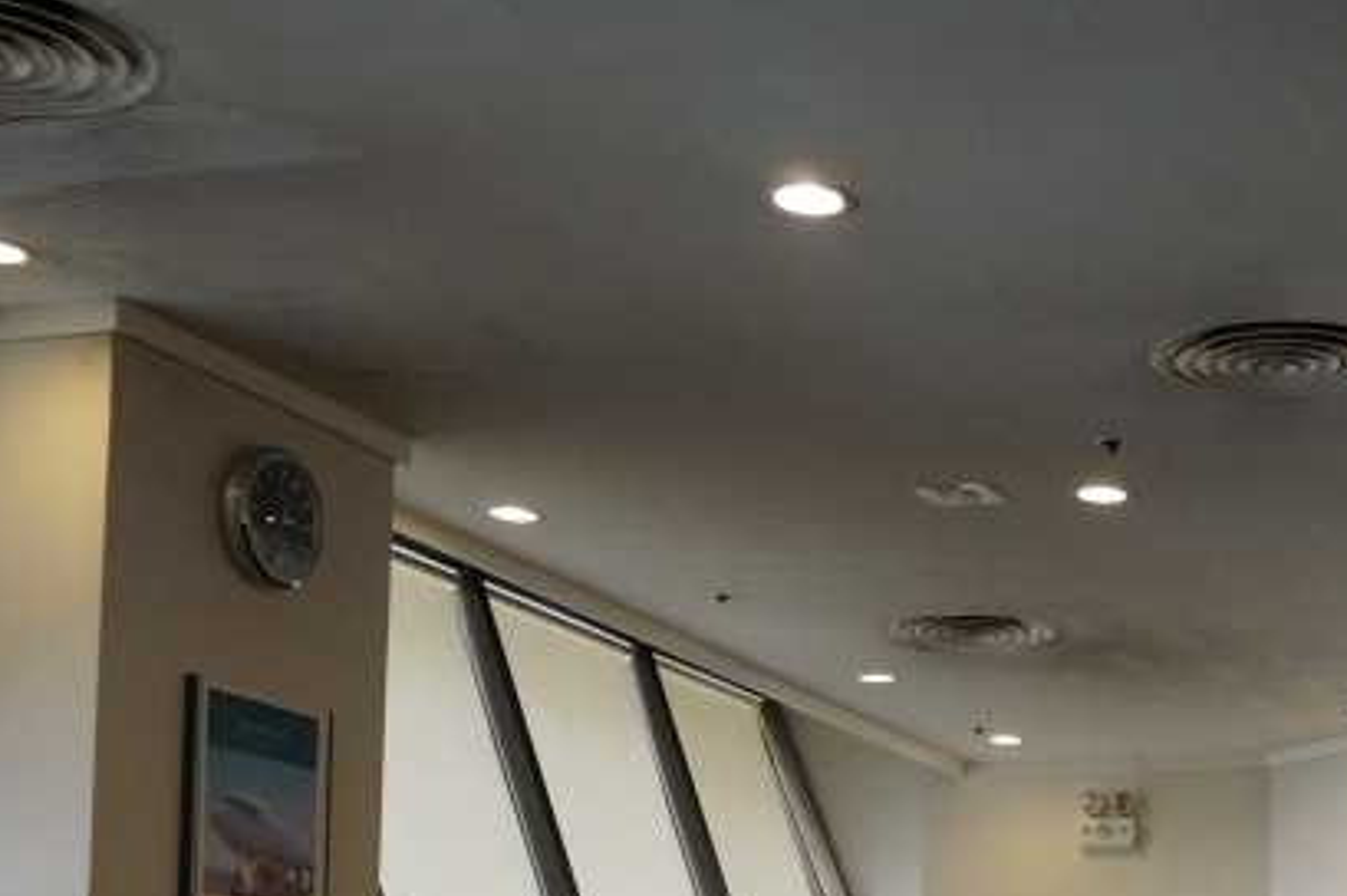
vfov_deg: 19.6
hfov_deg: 29.1
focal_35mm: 66
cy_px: 1011
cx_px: 1245
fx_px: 2467
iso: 1250
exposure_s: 1/160
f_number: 4
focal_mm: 18
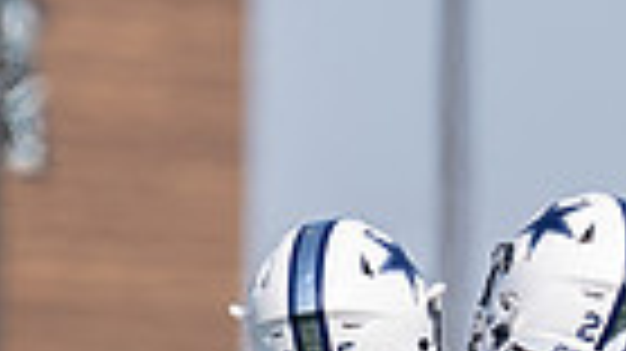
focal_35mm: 1960
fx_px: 32515
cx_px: 732
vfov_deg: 0.6
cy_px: 843
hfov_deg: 1.1
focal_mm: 200
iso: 100
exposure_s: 1/2000
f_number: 2.8
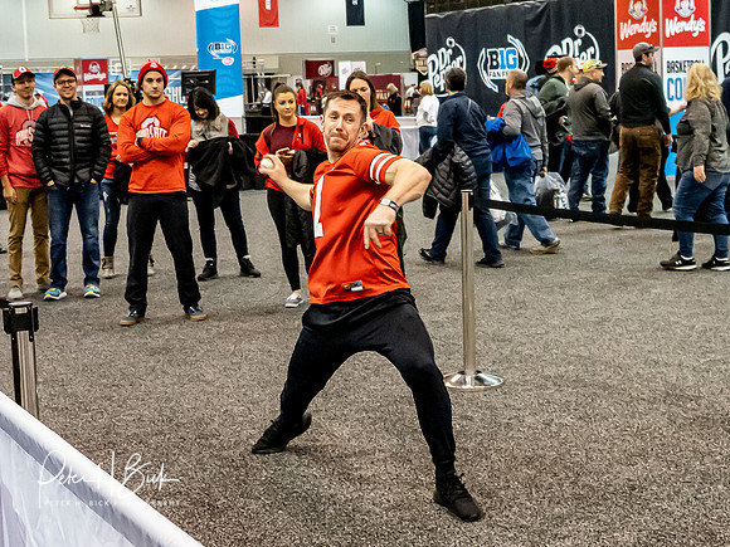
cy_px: 214
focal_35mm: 62
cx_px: 335
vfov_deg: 23.7
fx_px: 1302
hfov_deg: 31.3
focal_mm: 17
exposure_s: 1/640
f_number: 2.8
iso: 4000
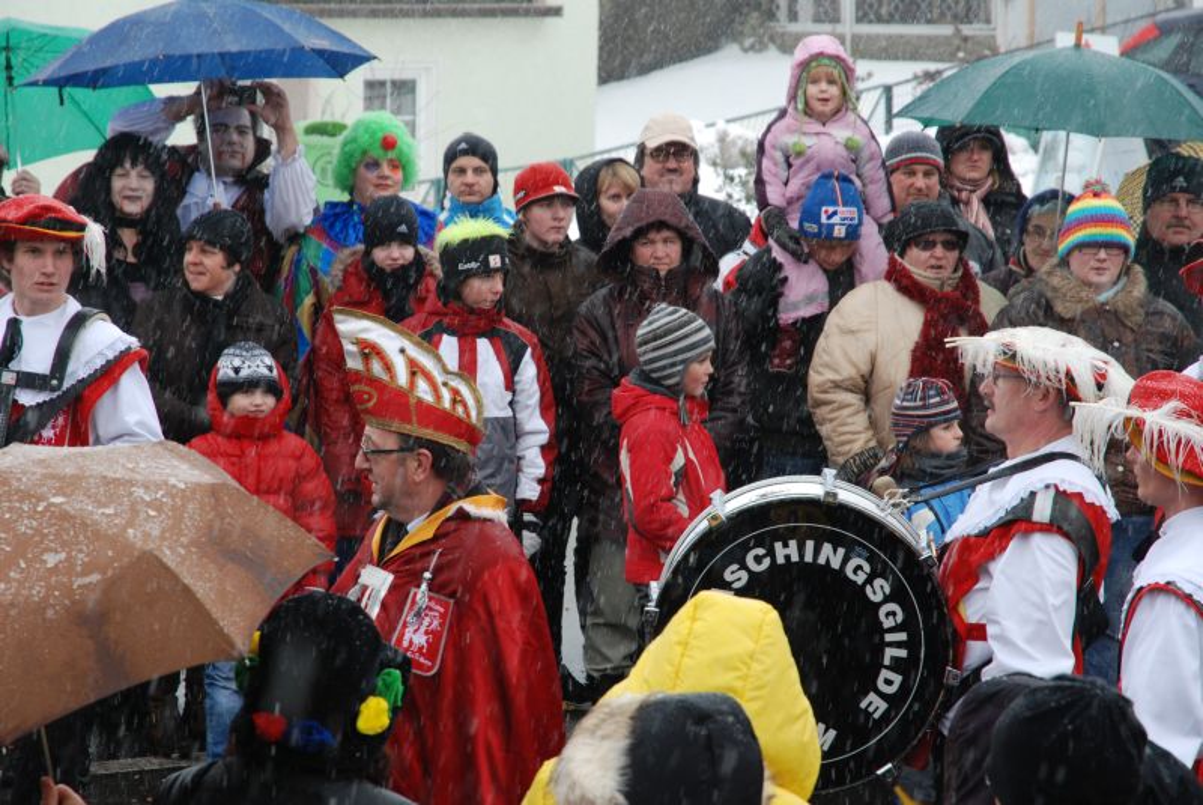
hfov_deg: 16.1
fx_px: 4264
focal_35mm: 128
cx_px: 602
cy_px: 402
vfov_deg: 10.8
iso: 250
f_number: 8
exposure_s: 1/80
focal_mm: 85
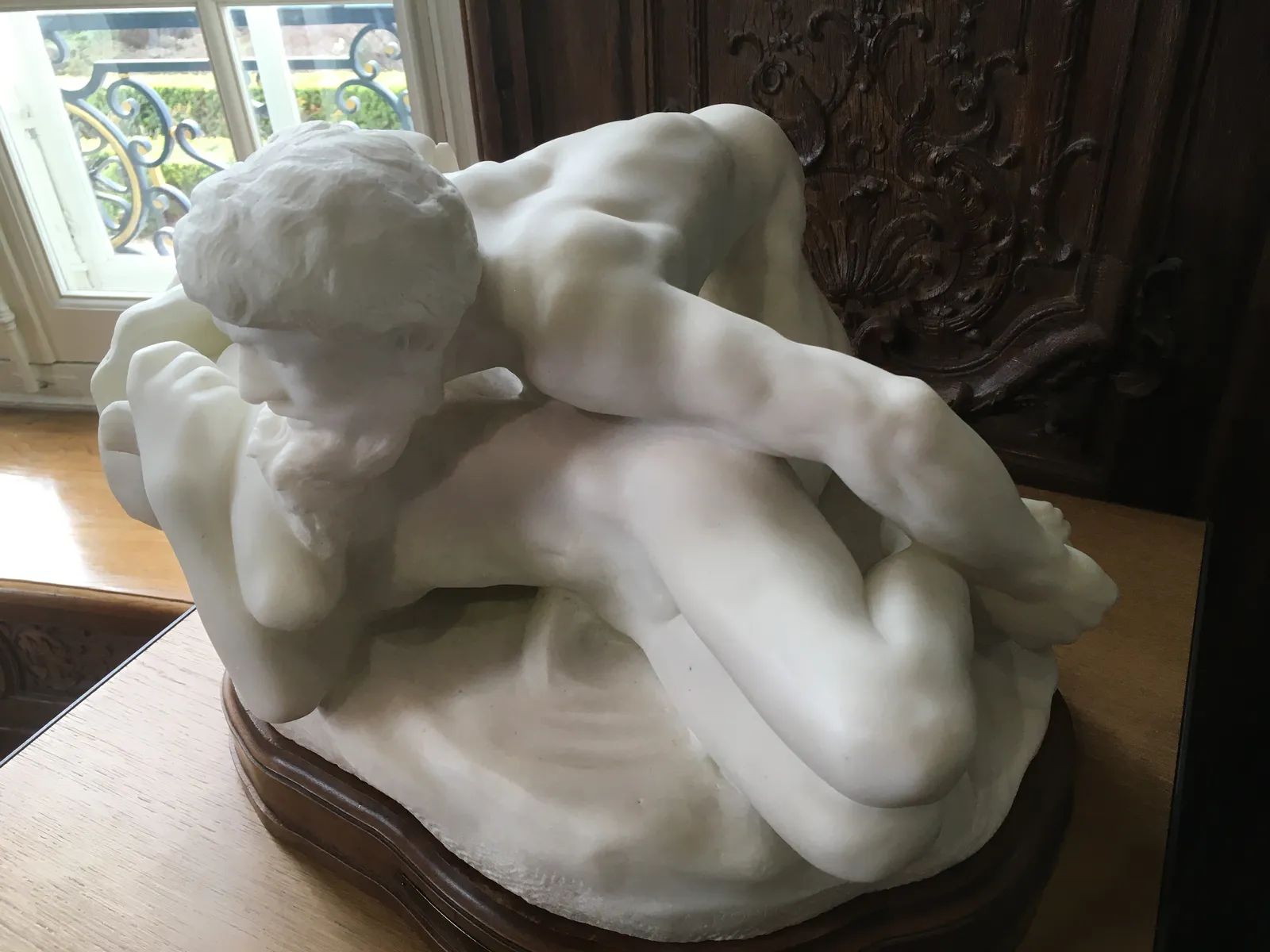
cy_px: 476
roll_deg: +2.6
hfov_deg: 61.7
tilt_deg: -34.2
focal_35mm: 29
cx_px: 635
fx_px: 1064
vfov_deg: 48.2
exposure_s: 1/30
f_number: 2.2
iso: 25
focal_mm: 4.15
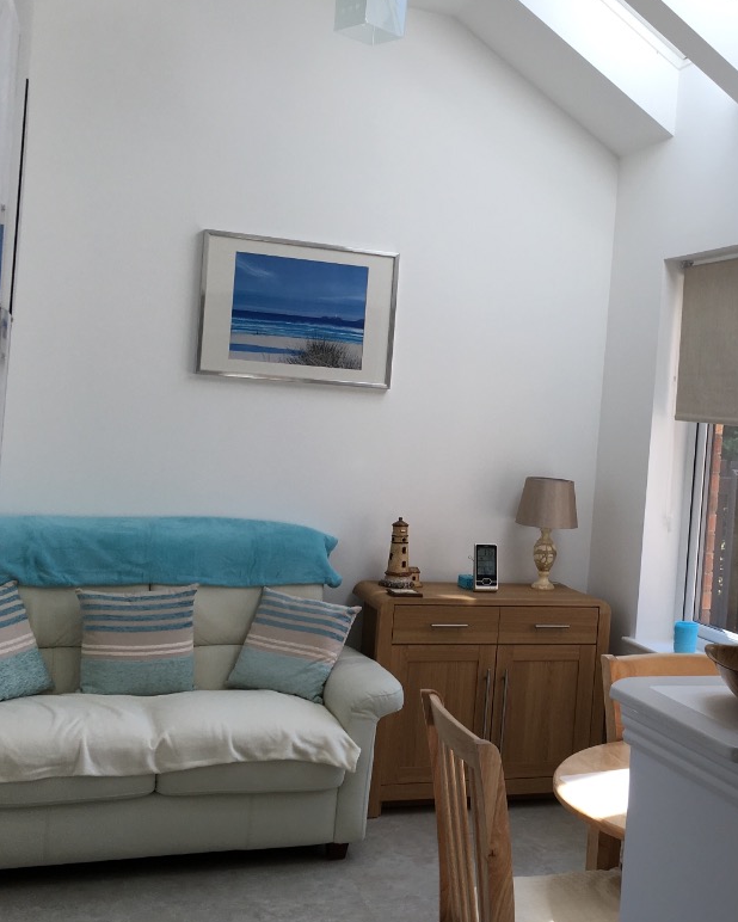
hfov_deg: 33.6
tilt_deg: +0.1
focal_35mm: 44
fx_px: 1201
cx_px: 543
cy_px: 425
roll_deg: -4.1
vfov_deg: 42.0
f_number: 2.2
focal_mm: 4.15
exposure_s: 1/242
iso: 25
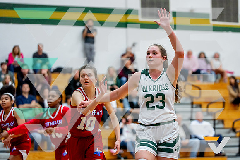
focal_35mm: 141
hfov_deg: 14.5
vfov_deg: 9.7
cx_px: 142
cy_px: 83
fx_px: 940
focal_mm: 119
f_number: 2.8
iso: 2000
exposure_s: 1/1000
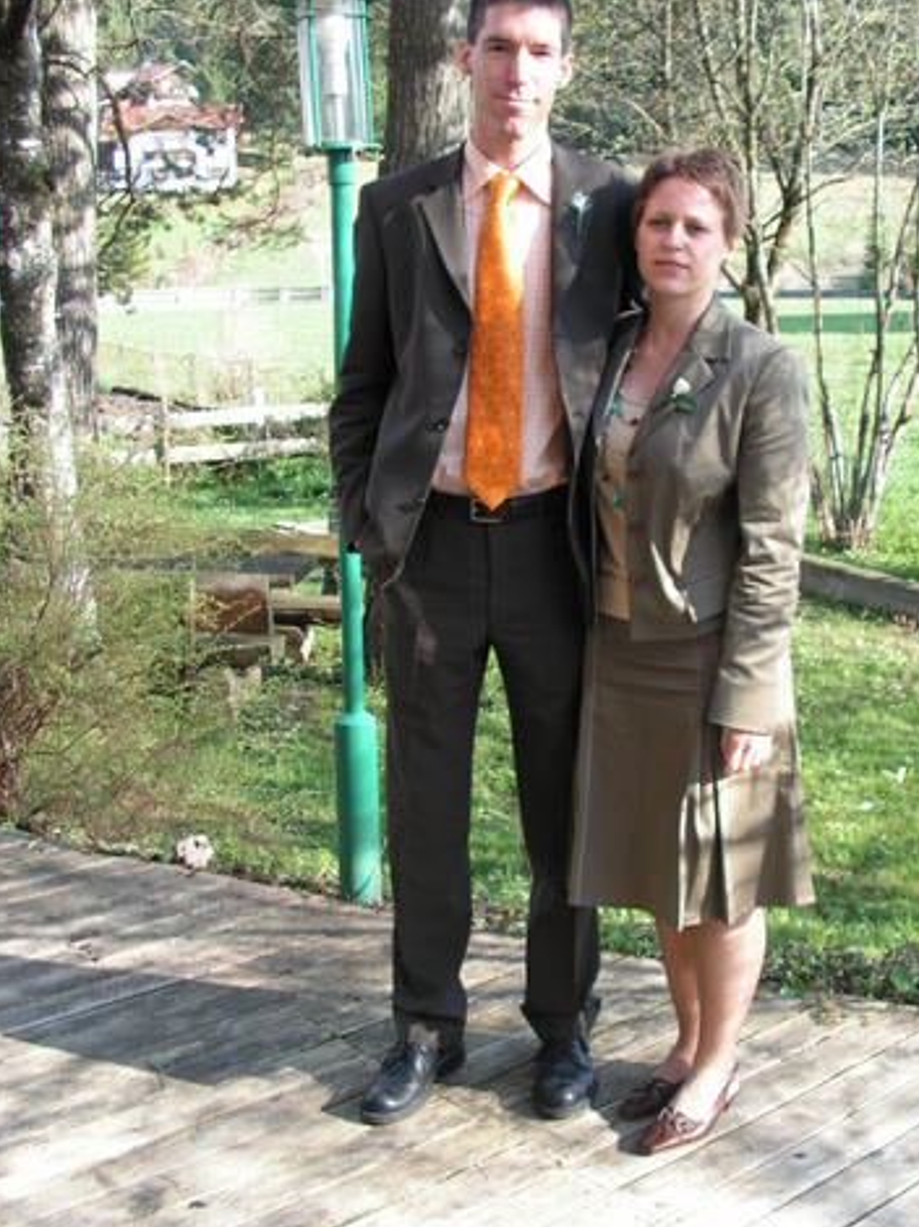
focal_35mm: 46
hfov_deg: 31.4
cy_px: 572
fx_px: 1630
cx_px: 574
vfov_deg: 41.2
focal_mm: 6
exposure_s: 1/80
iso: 50
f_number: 3.2
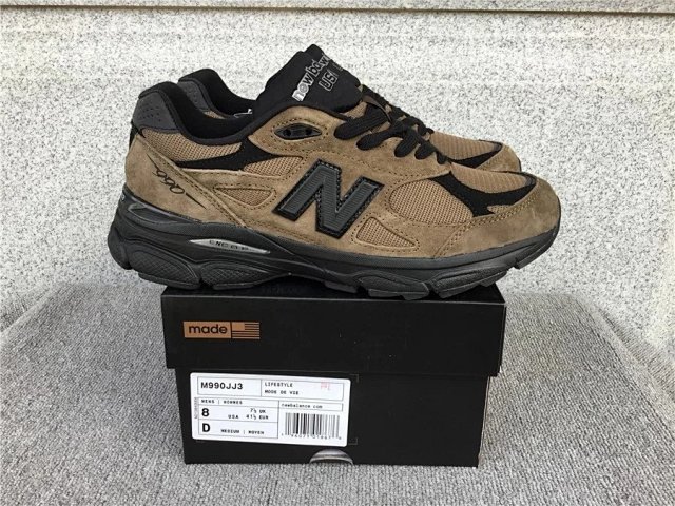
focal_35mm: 31
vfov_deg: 45.4
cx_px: 338
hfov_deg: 58.4
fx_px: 604
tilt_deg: -20.3
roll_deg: -0.3
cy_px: 253
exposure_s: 1/100
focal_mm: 3.3
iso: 32
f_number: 2.4
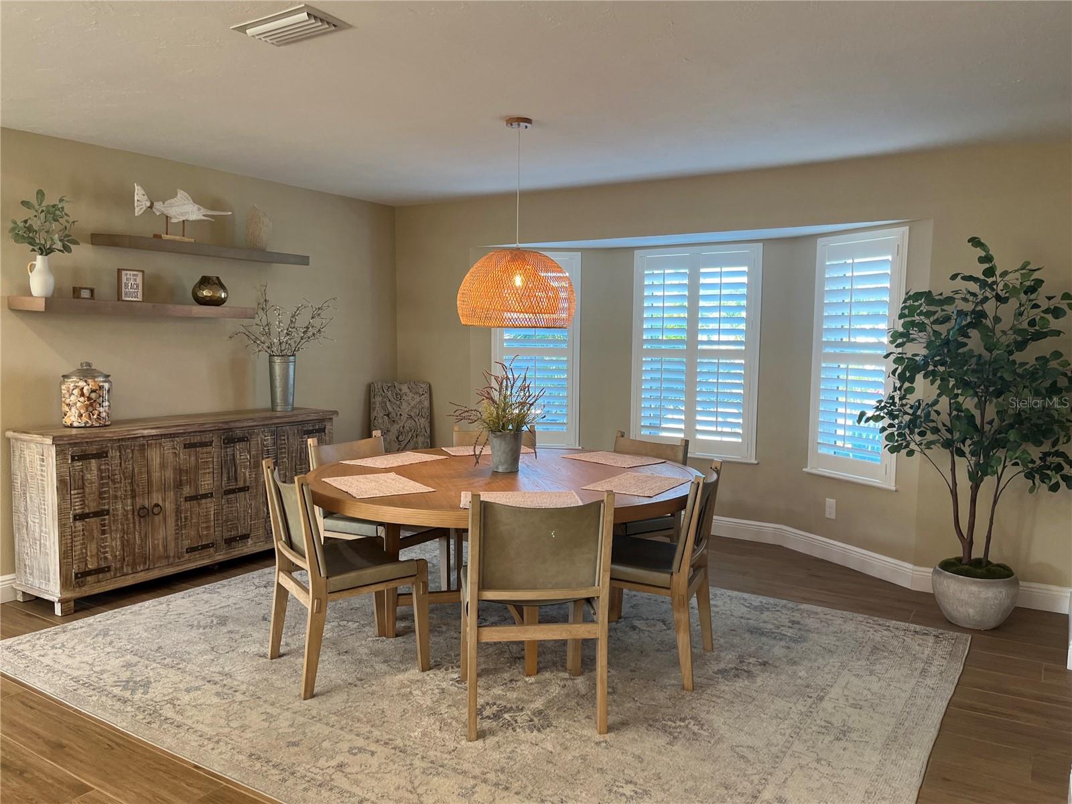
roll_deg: -0.5
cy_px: 402
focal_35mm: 26
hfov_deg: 67.3
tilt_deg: -5.0
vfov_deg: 53.1
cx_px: 536
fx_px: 805
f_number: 1.6
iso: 80
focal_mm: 5.1
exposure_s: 1/60
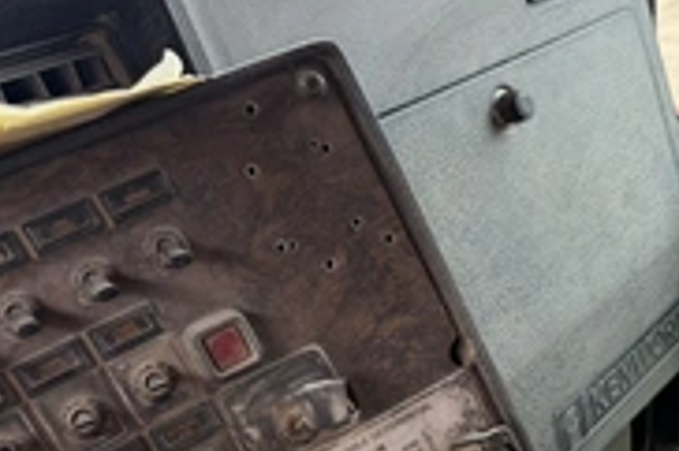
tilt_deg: -33.3
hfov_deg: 33.3
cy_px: 391
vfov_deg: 24.0
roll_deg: +0.4
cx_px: 675
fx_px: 1036
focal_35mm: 55
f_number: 1.78
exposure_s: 1/146
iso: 100
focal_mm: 6.76
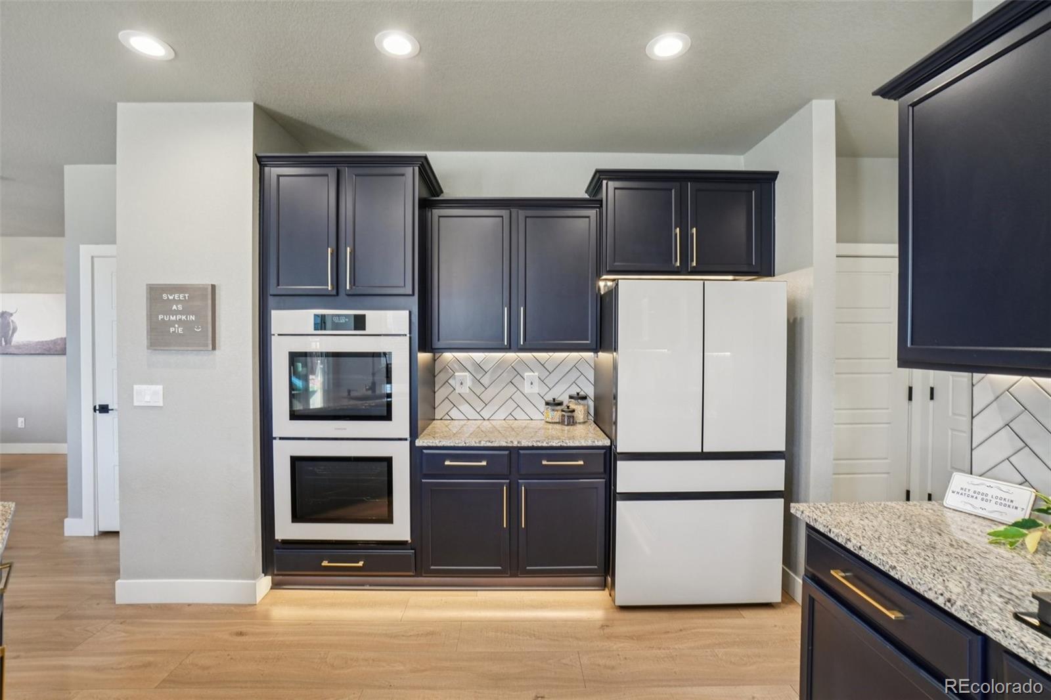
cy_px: 350
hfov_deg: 100.4
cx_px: 526
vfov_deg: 77.3
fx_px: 438
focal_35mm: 15
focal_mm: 10
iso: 400
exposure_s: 1/15
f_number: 8
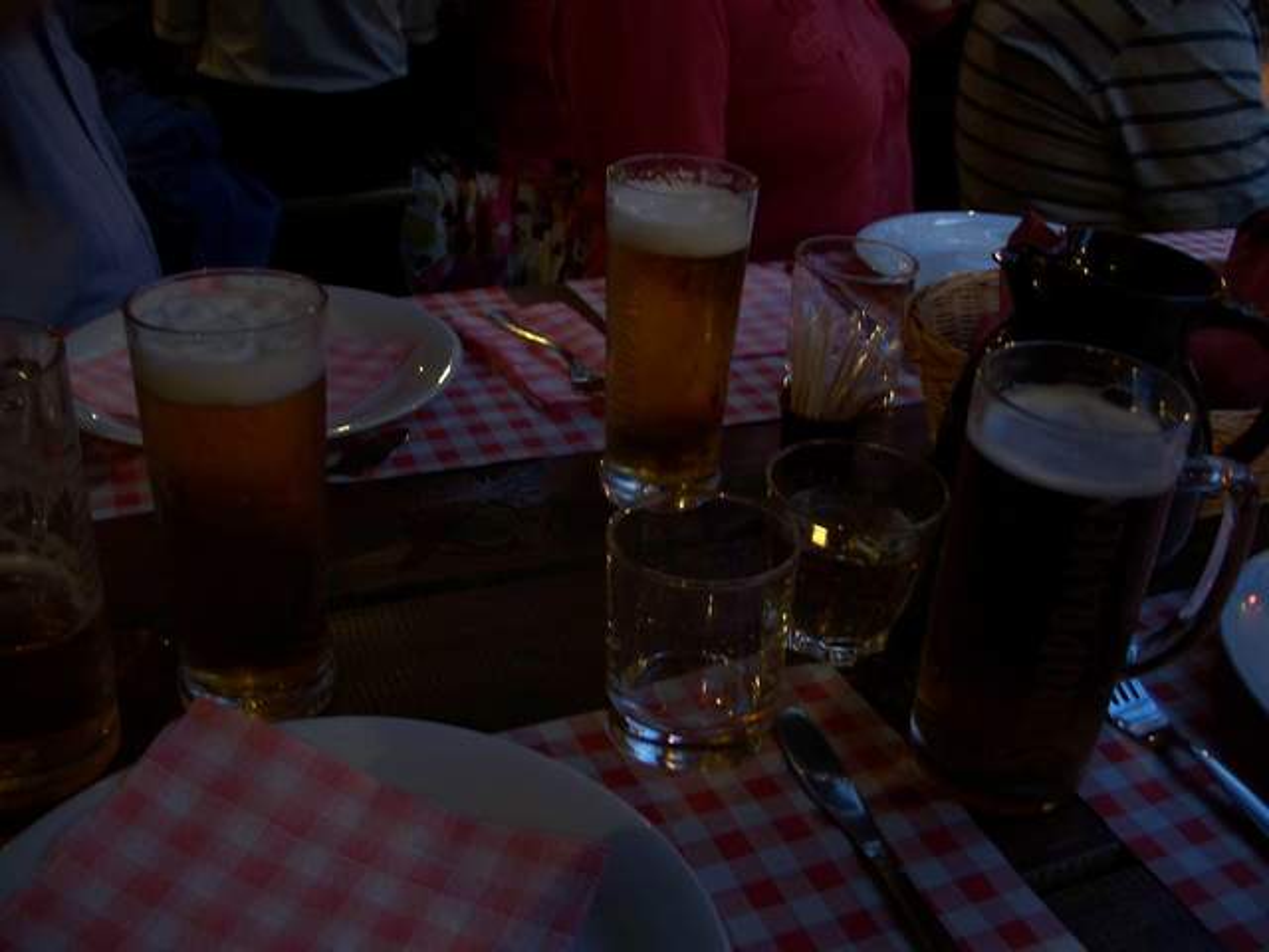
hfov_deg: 50.1
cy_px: 476
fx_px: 1356
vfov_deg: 38.7
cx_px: 634
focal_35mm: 37
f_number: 2.8
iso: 200
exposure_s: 1/8
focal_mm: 7.8
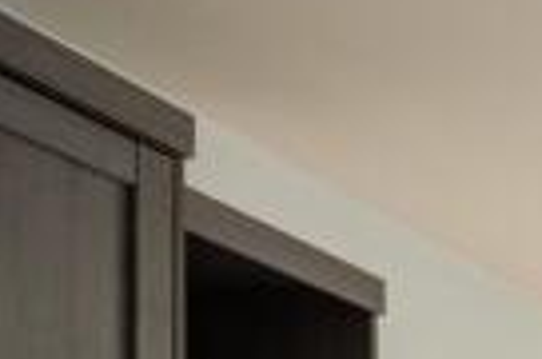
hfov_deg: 14.4
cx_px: 1335
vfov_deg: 14.2
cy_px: 646
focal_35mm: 85
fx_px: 1277
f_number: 13
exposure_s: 1/1.25
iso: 800
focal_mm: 16
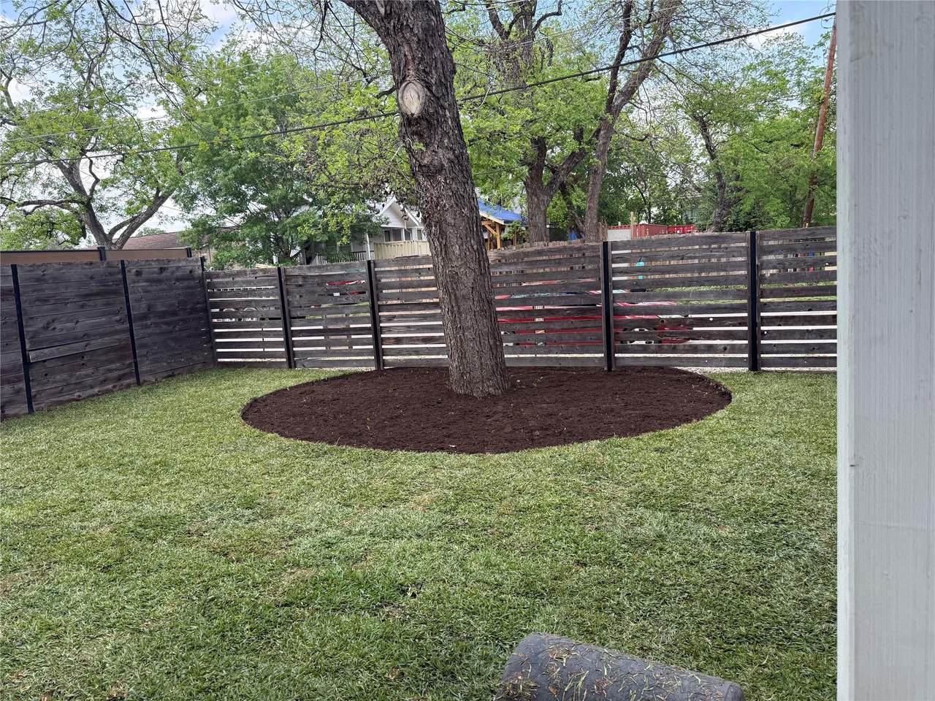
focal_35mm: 24
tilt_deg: -7.1
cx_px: 468
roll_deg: +4.3
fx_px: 648
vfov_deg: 56.8
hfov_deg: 71.6
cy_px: 350
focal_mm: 6.76
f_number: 1.78
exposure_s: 1/840
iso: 100
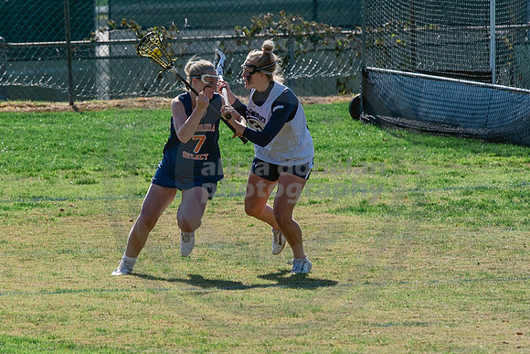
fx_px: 8636
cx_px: 116
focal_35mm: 586
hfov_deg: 3.5
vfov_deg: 2.3
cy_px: 184
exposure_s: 1/1250
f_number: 4.5
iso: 250
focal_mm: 200
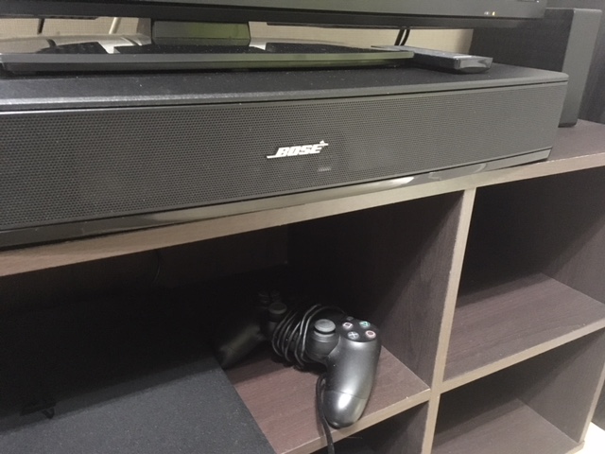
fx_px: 507
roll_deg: -3.4
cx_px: 302
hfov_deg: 61.7
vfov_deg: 48.2
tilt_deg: -23.2
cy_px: 227
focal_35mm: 29
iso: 800
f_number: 2.2
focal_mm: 4.15
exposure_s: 1/15
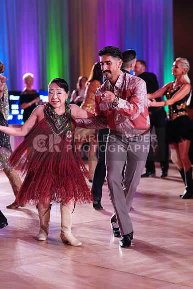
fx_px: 796
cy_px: 144
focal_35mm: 99
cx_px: 96
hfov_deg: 13.8
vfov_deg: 20.6
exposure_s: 1/500
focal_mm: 99
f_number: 2.8
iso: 2000
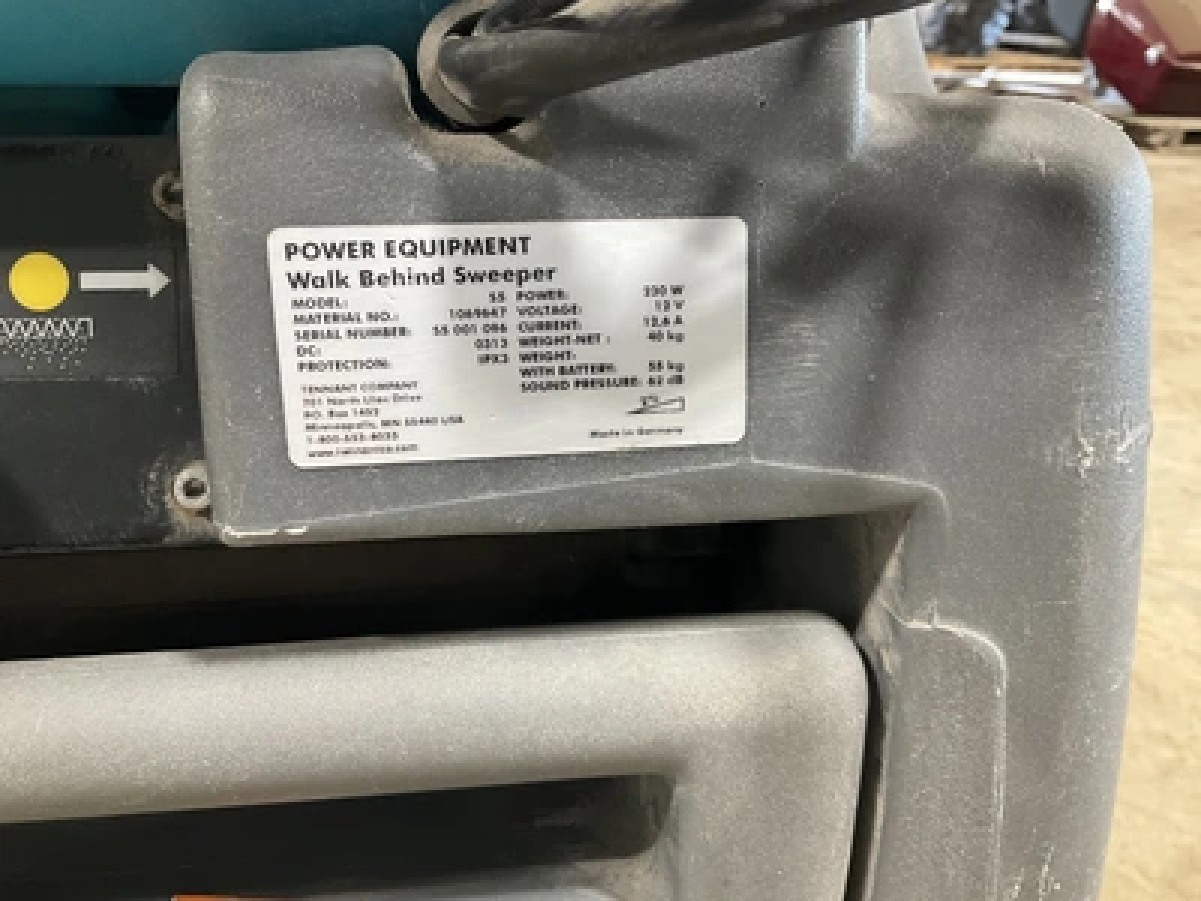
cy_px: 450
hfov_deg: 61.7
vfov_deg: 48.2
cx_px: 600
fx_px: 1006
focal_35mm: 29
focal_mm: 3
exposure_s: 1/40
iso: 200
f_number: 1.8
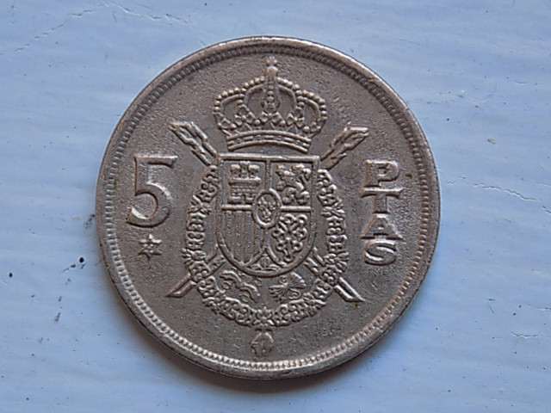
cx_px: 276
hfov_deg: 16.7
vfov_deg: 12.6
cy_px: 206
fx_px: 1878
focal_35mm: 118
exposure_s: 1/40
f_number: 4.8
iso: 80
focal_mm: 20.9
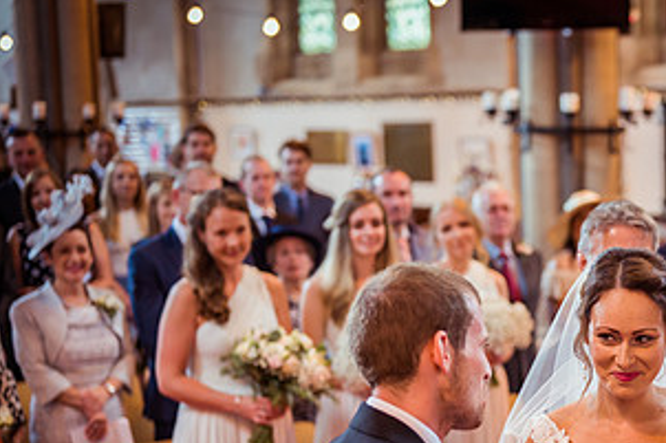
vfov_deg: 14.1
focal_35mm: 96
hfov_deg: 20.7
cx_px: 635
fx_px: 1775
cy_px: 368
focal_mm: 50
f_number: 2.2
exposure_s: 1/160
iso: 800
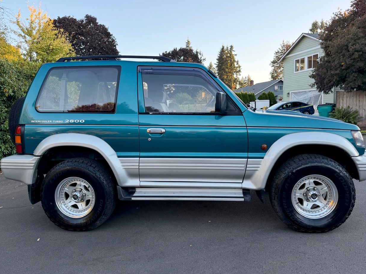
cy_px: 133
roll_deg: +0.9
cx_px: 188
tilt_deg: -5.8
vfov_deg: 54.9
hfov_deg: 69.4
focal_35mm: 25
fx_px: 264
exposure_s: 1/374
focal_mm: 6.76
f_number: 1.78
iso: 100
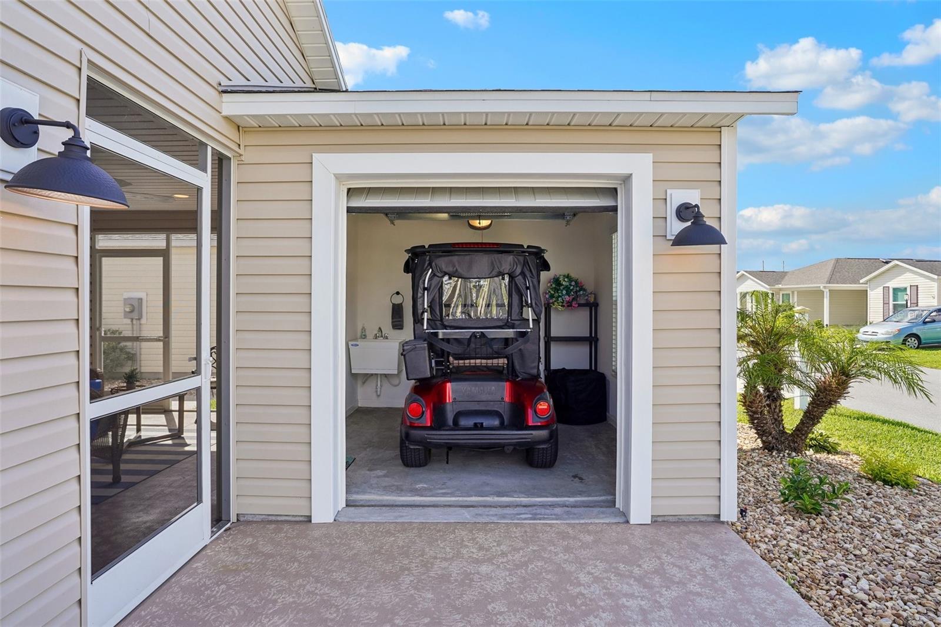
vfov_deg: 64.5
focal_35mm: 19
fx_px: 497
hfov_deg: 86.9
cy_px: 314
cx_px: 470
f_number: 10
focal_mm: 19
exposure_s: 1/40
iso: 100
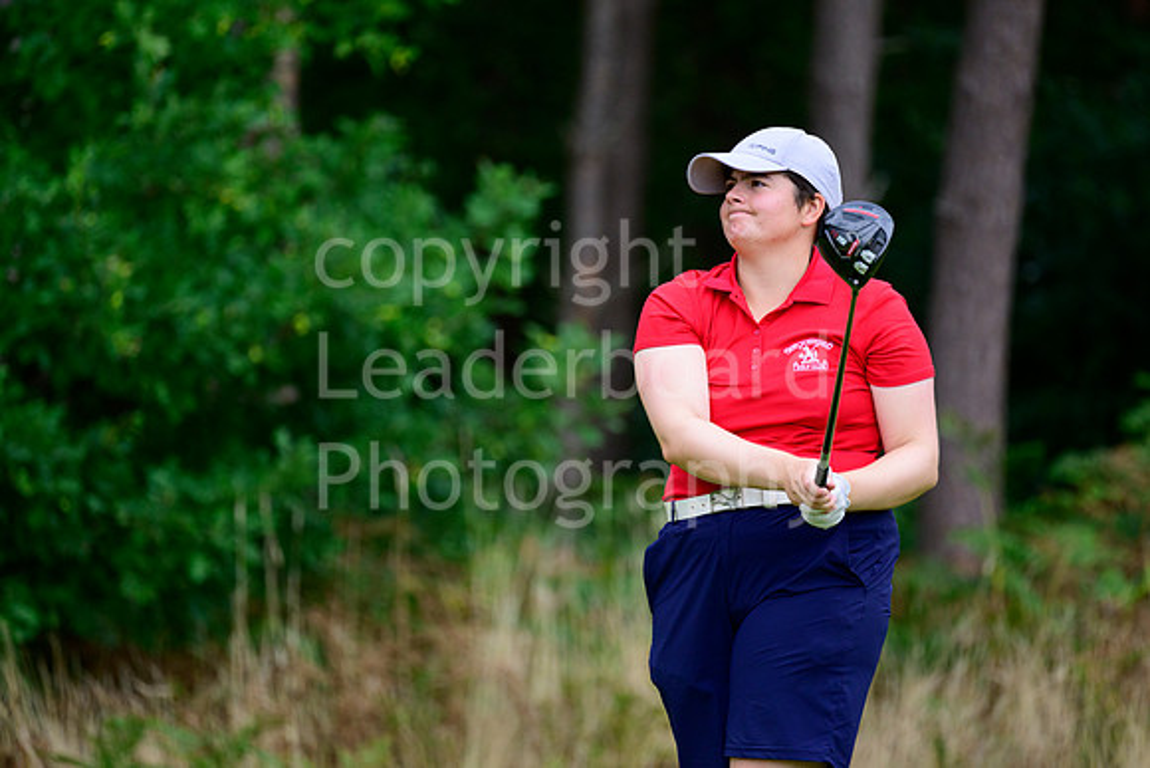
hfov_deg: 5.2
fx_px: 12780
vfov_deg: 3.4
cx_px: 575
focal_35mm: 400
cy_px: 384
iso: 1250
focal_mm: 400
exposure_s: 1/1250
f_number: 5.6
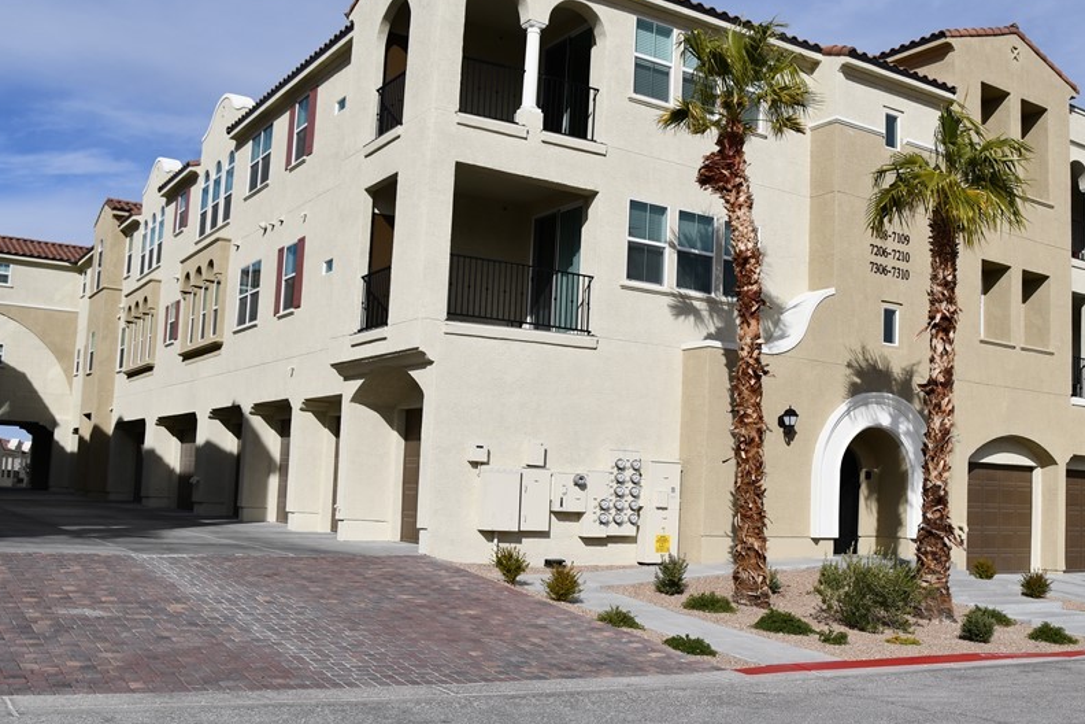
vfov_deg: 35.9
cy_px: 391
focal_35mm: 37
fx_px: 1115
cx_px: 678
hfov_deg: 51.4
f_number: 10
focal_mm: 18
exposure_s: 1/400
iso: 100
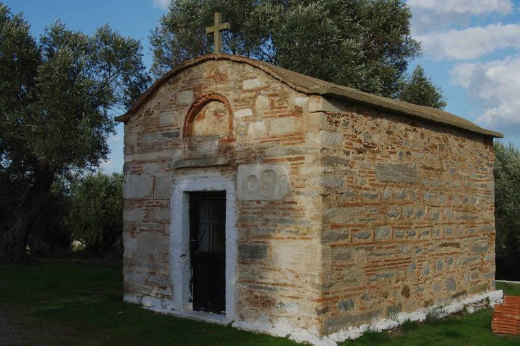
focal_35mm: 42
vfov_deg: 31.8
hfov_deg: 46.4
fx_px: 606
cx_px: 260
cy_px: 173
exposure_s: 1/125
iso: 100
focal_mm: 28
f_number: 13
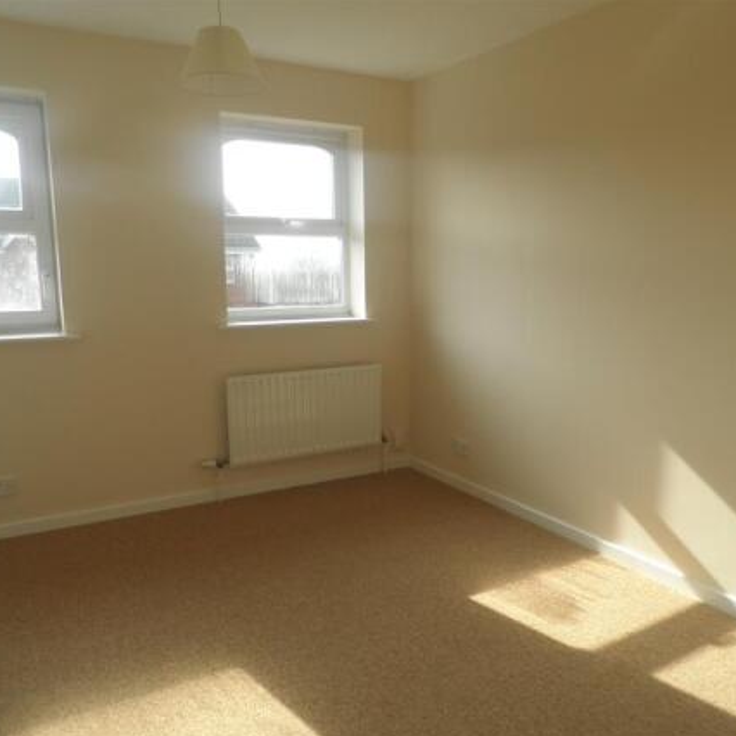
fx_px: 698
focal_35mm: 29
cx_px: 401
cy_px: 376
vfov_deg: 55.6
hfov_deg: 55.5
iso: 64
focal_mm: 4.3
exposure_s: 1/200
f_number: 3.3
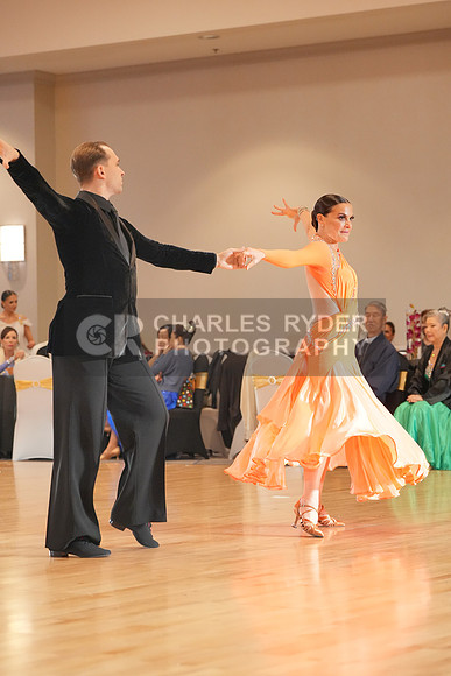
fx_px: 1915
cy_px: 338
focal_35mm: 102
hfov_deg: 13.4
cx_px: 226
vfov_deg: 20.0
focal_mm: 102
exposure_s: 1/400
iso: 5000
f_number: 4.5
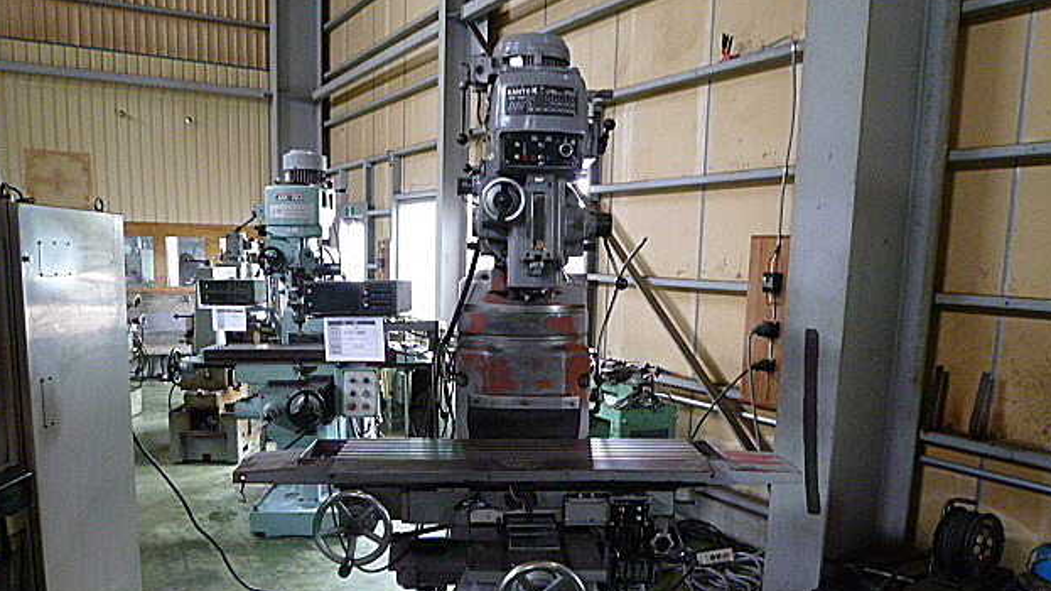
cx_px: 520
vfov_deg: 40.9
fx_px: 780
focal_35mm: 28
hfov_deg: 67.9
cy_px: 399
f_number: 2.8
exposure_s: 1/6
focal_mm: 4.5
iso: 400
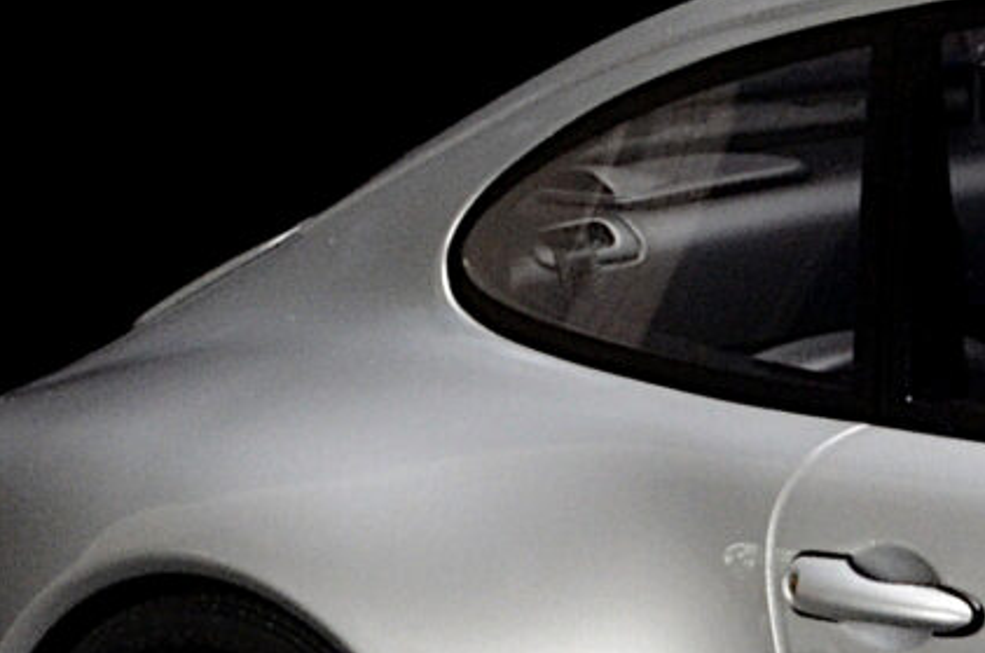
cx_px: 2110
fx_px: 11198
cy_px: 866
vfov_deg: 3.3
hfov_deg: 4.9
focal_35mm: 410
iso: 1000
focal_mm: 45
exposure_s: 1/13
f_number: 18
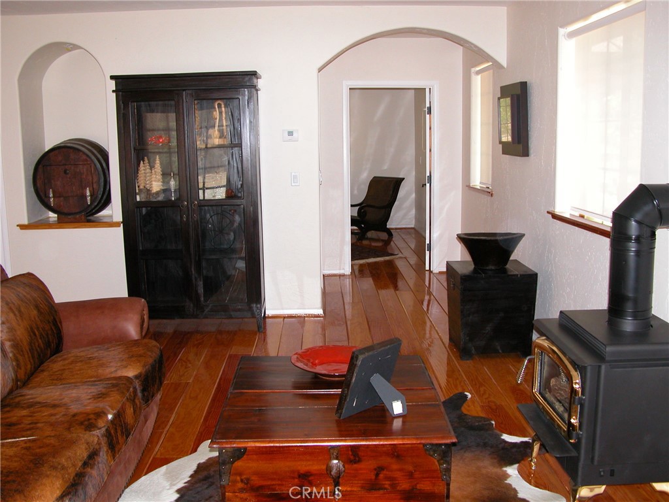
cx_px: 334
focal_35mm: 35
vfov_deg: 40.7
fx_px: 676
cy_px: 251
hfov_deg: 52.6
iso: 200
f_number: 2.8
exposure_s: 1/60
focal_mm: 8.9
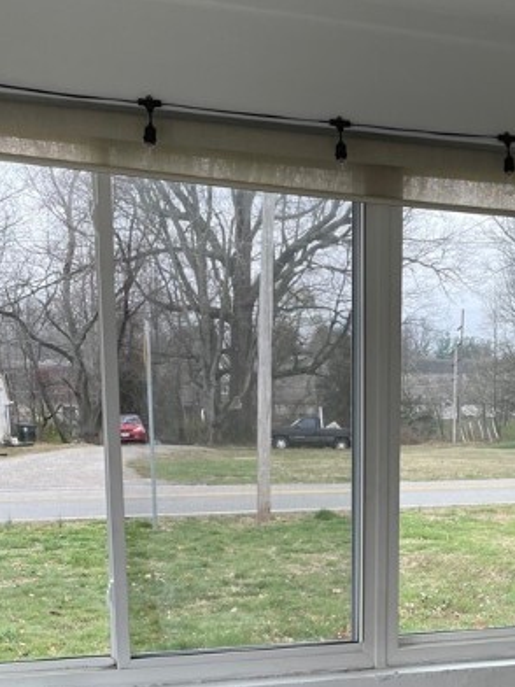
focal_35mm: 51
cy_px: 559
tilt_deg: -7.6
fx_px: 1012
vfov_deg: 36.1
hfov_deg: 27.6
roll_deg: +0.3
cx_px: 459
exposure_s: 1/219
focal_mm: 4.2
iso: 32
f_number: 1.6
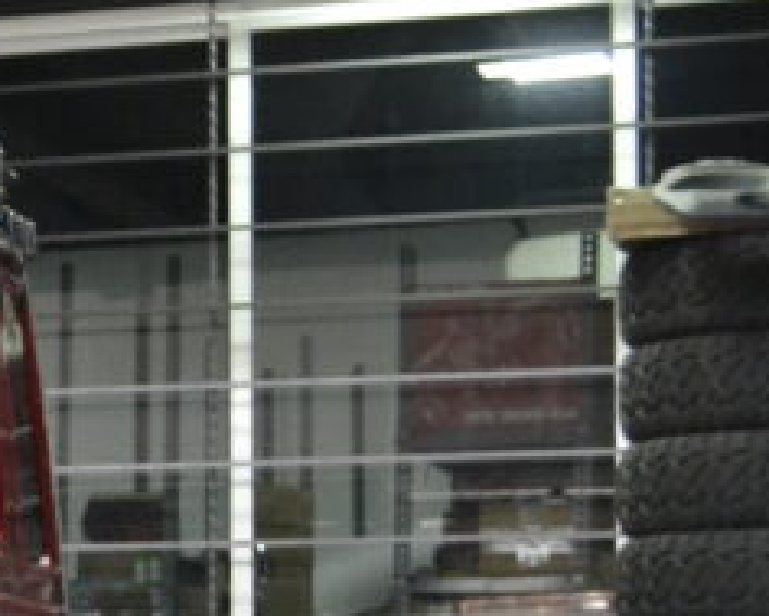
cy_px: 797
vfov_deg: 9.6
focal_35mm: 159
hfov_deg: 10.8
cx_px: -877
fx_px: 3620
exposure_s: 1/60
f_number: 4.2
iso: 1600
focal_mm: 26
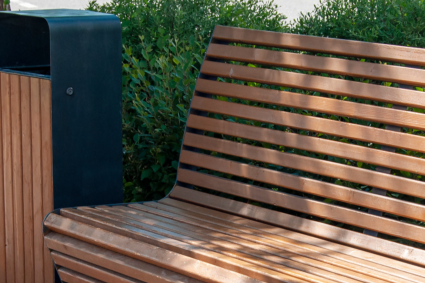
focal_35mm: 149
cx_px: 277
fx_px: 1759
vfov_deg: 9.2
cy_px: 239
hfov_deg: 13.8
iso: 200
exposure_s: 1/400
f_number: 7.1
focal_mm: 38
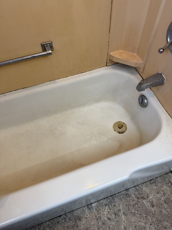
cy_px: 115
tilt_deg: -56.1
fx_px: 159
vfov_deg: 71.6
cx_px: 86
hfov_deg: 56.8
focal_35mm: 24
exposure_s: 1/60
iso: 250
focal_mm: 6.76
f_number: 1.78
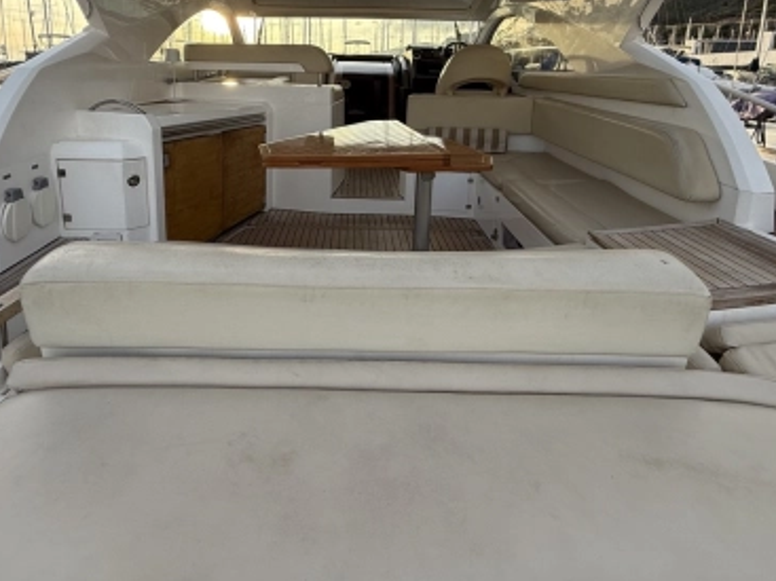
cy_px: 160
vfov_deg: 60.6
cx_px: 355
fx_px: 471
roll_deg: -0.2
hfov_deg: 78.8
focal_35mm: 21
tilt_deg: -10.4
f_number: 2.2
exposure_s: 1/475
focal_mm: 2.22
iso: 64
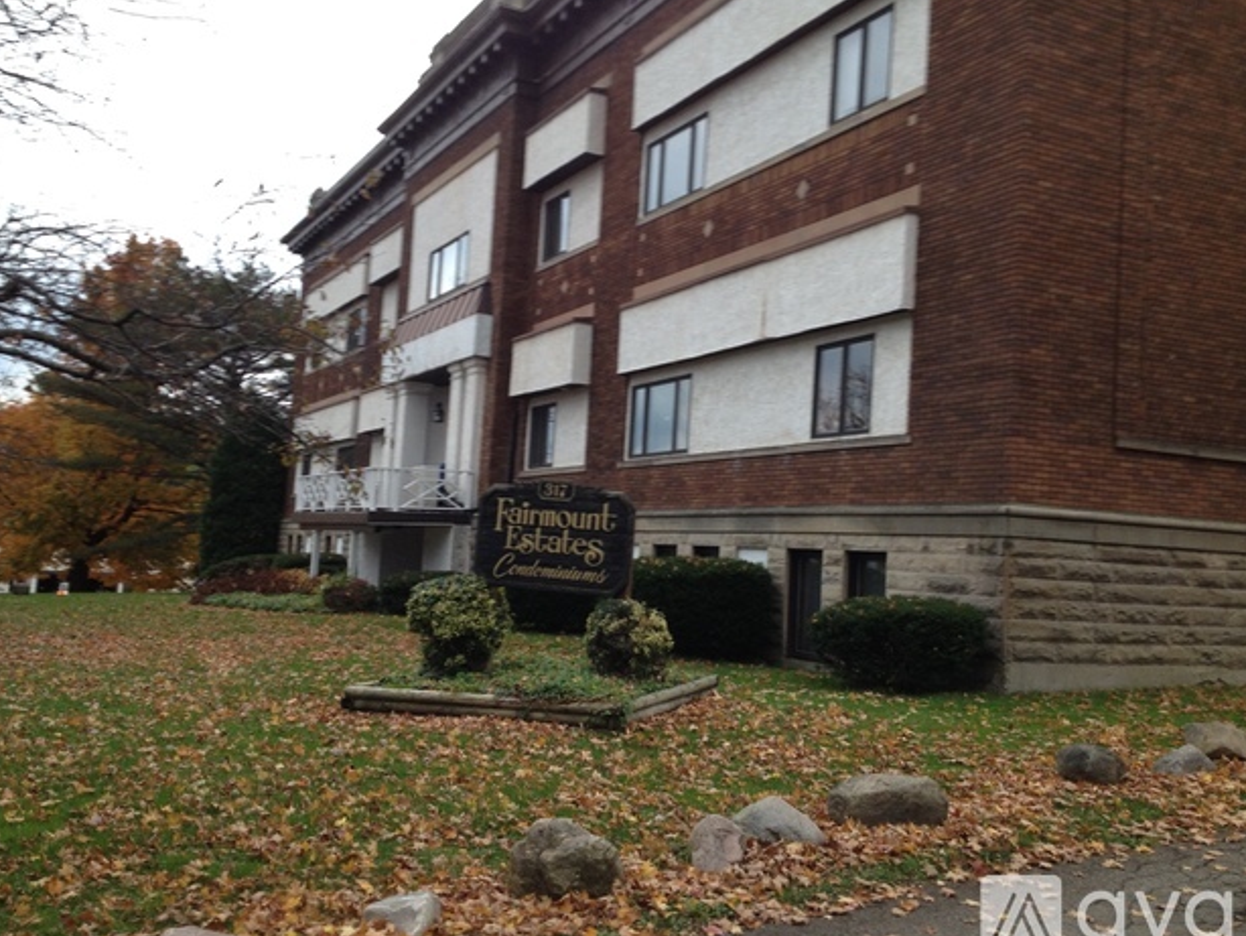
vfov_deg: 37.7
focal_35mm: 38
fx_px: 1368
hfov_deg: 49.0
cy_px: 449
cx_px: 632
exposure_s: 1/60
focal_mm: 4.28
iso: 64
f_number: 2.4
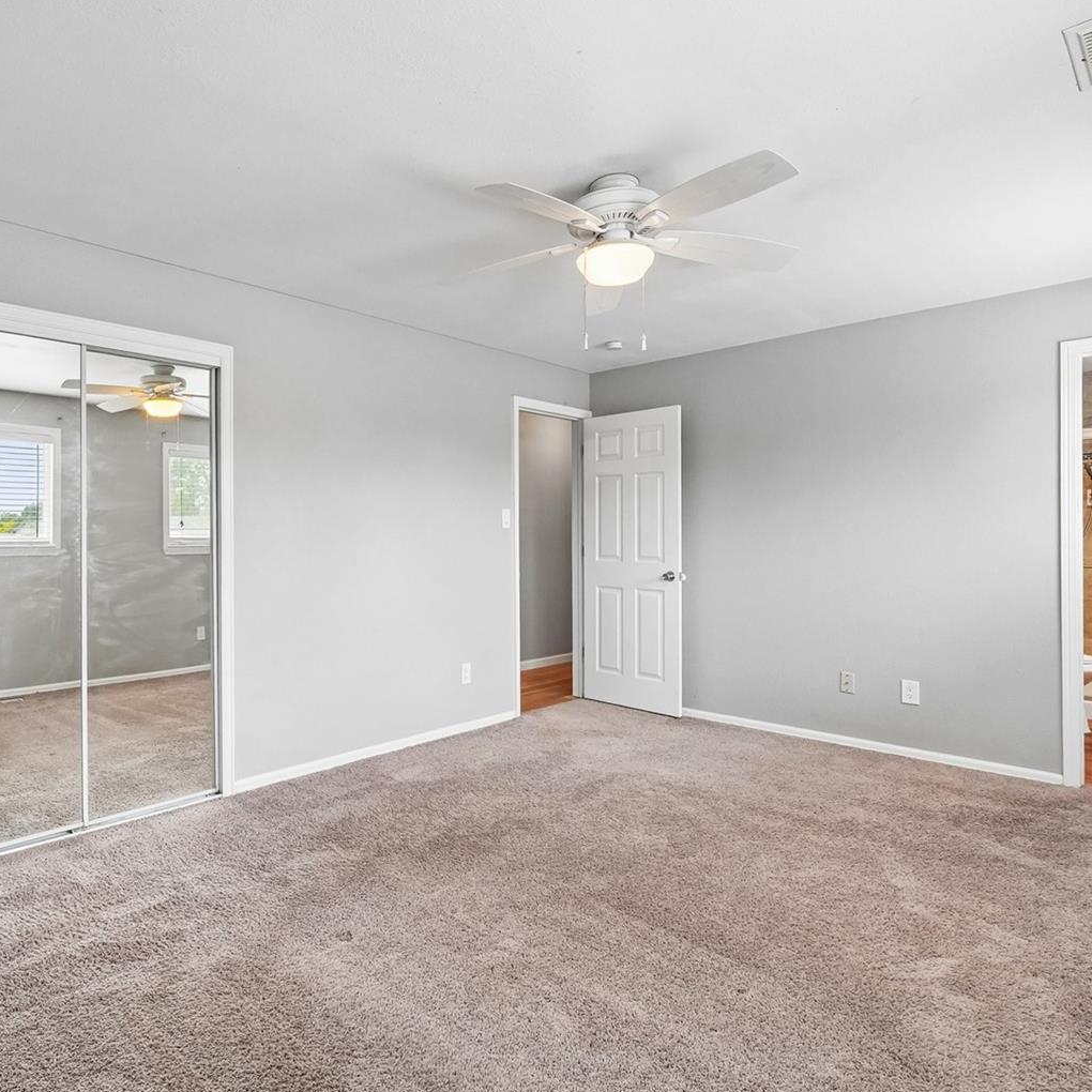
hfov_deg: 73.8
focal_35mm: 20
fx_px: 714
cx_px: 425
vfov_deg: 74.8
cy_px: 537
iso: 800
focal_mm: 10
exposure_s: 1/20
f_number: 8
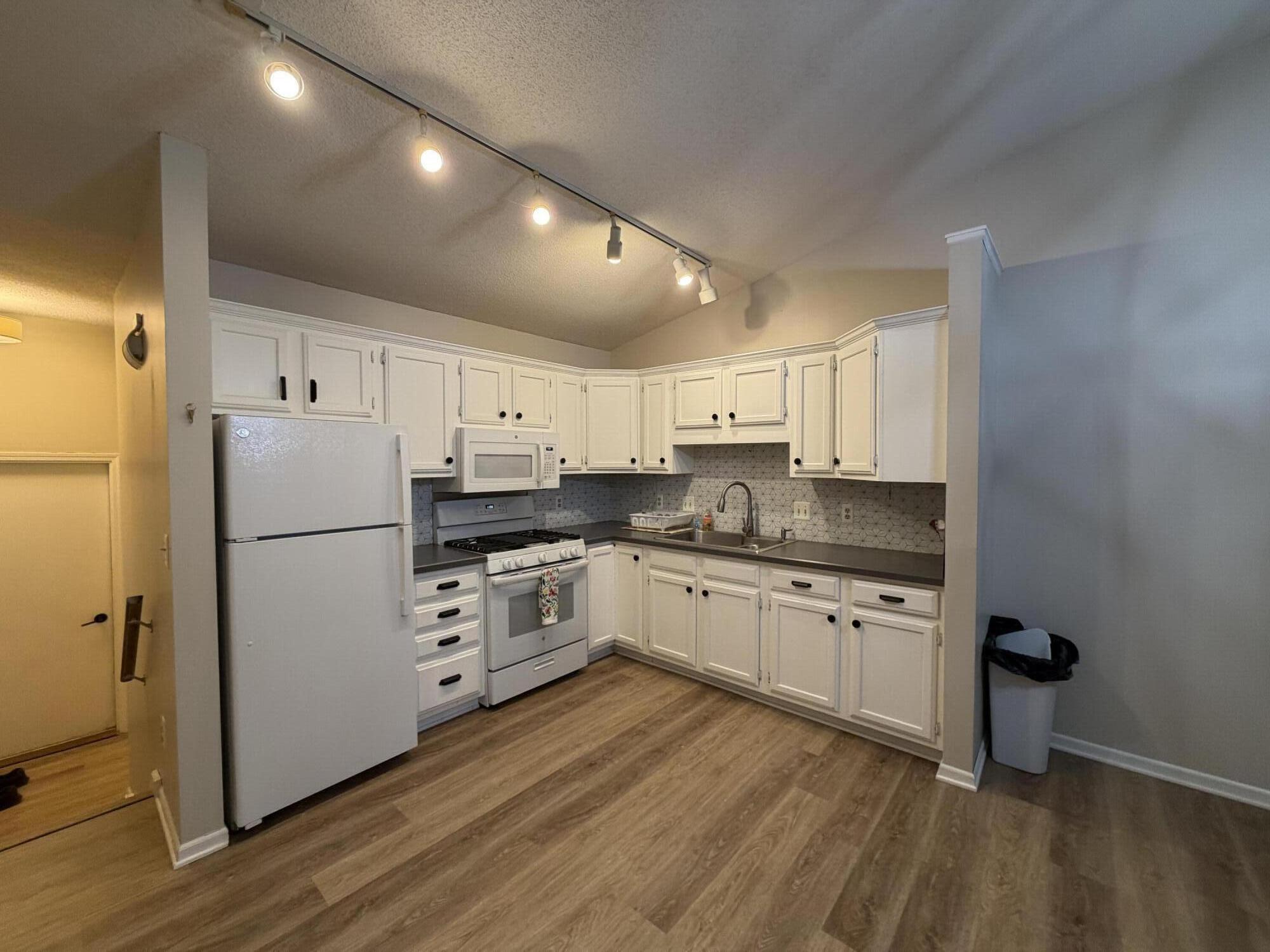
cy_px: 476
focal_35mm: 14
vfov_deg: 85.7
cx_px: 635
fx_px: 514
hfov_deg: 102.1
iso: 200
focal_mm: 2.22
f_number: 2.2
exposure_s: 1/60
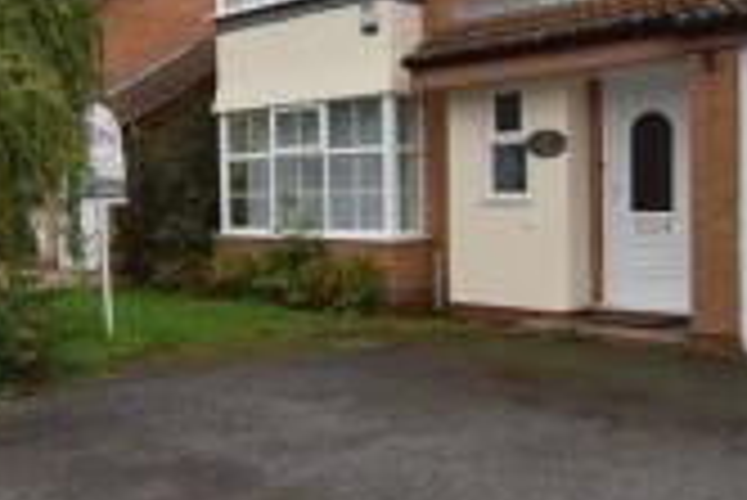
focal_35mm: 43
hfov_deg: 45.0
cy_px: 227
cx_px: 279
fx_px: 893
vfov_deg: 31.2
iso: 100
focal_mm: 10
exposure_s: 1/200
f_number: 7.1
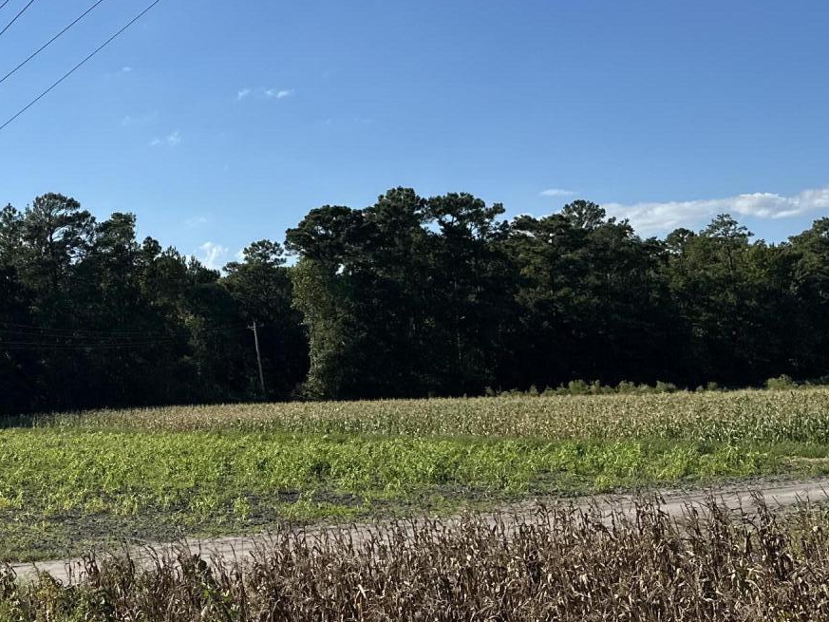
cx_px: 64
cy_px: 160
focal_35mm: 55
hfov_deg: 32.9
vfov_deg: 26.2
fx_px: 1317
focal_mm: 6.86
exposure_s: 1/7042
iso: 80
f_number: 1.78
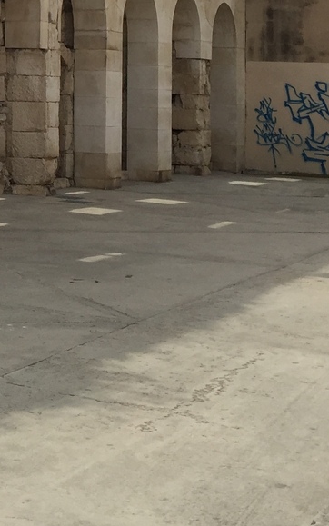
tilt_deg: +3.4
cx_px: -240
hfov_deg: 13.9
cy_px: 20
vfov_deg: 23.5
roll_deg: -1.8
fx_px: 1219
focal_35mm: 85
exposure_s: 1/2475
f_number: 2.2
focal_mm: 4.15
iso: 32
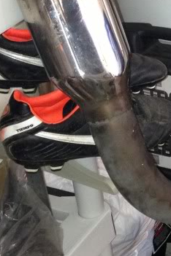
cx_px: 262
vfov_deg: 20.4
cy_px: 158
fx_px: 712
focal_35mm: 100
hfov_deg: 12.9
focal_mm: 4.1
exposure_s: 1/16
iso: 250
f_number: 2.4
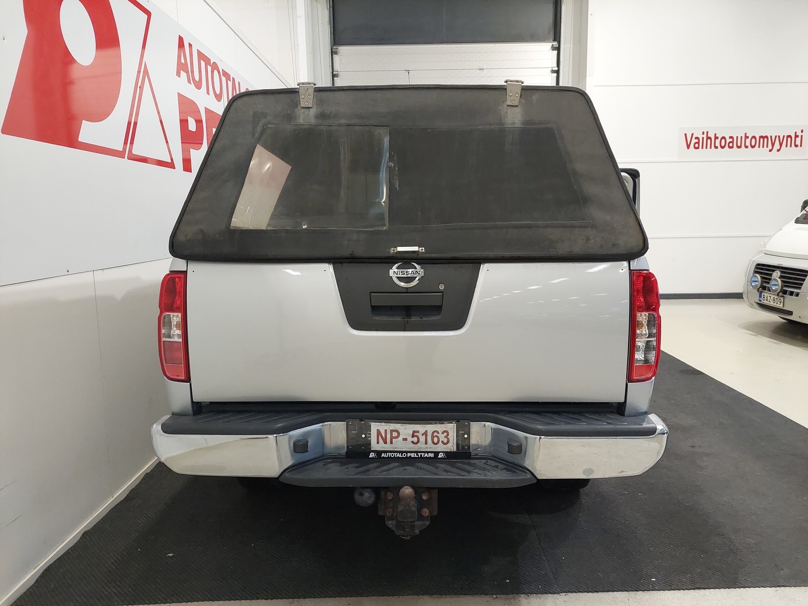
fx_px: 584
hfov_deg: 69.4
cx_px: 404
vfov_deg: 54.9
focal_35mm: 25
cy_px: 303
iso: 400
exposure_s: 1/100
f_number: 1.8
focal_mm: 5.23
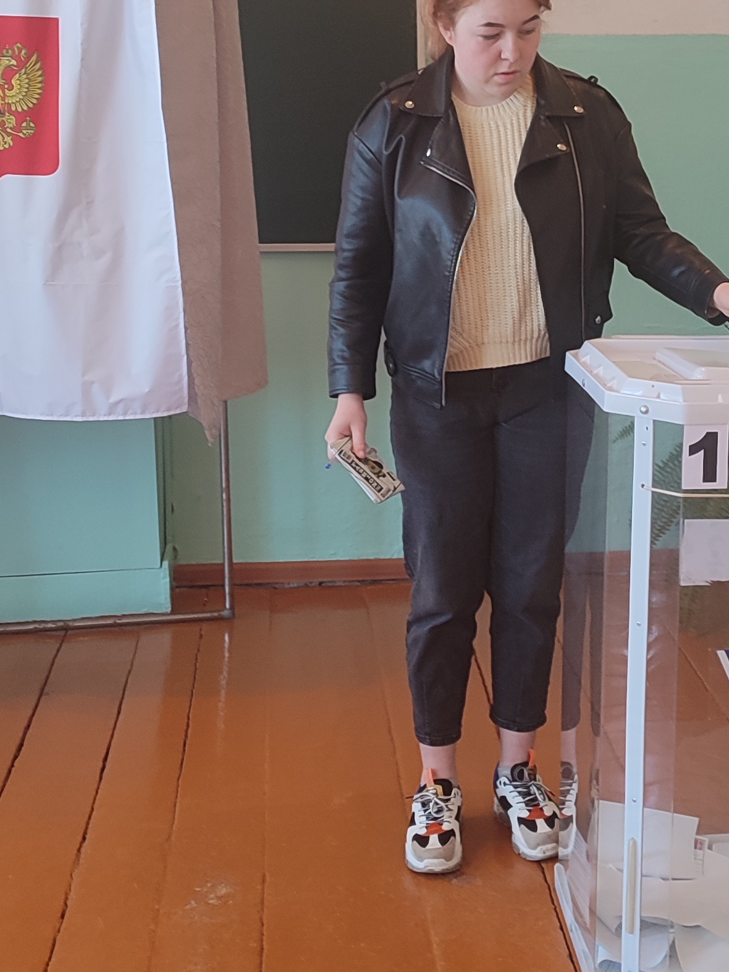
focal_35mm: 61
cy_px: 362
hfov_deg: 23.7
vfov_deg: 31.5
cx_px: 571
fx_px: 1713
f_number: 1.89
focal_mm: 5.89
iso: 219
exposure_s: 1/33
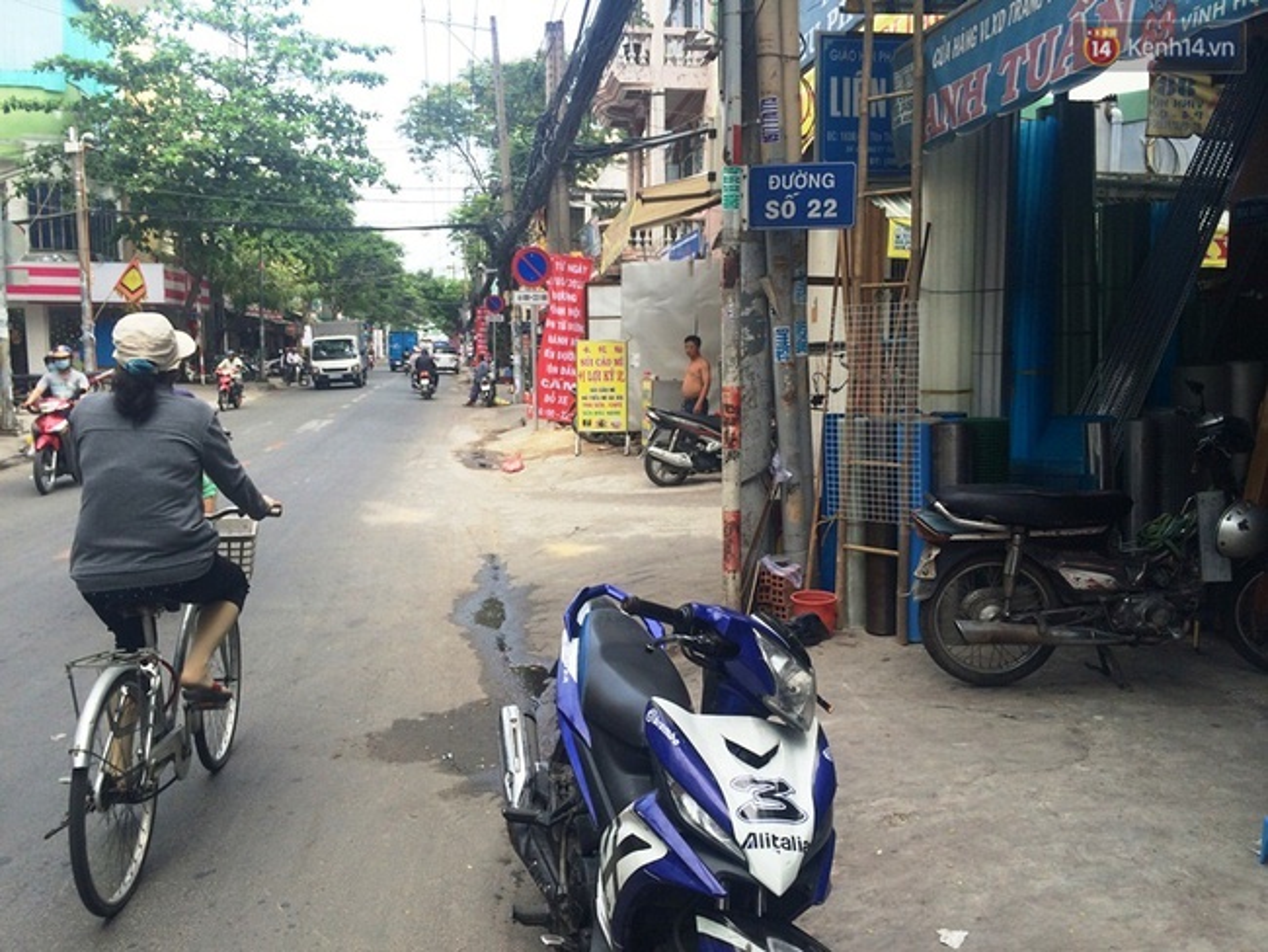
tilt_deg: -8.0
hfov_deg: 61.6
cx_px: 634
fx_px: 1063
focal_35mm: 29
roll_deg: -0.3
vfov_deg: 48.3
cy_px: 476
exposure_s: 1/383
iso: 32
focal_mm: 4.15
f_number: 2.2
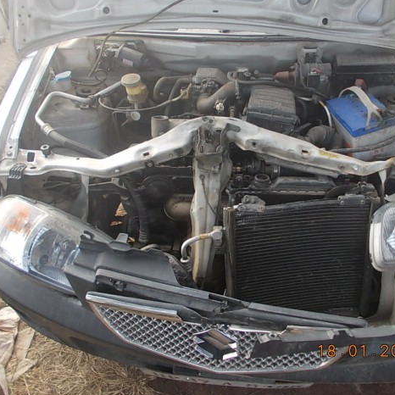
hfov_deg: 48.1
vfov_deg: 48.4
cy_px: 195
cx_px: 242
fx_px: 439
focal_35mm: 34
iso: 80
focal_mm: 4
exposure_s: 1/100
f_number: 2.7
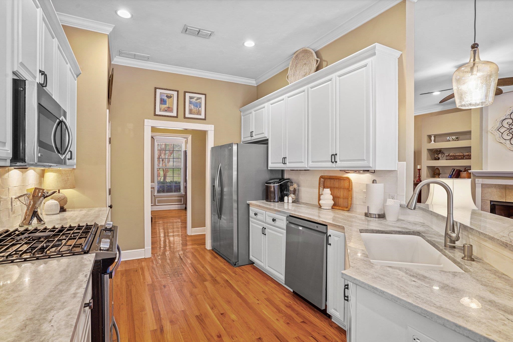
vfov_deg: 67.4
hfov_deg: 90.0
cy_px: 171
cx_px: 256
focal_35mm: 18
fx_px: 256
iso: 100
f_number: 9
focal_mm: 18
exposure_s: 5
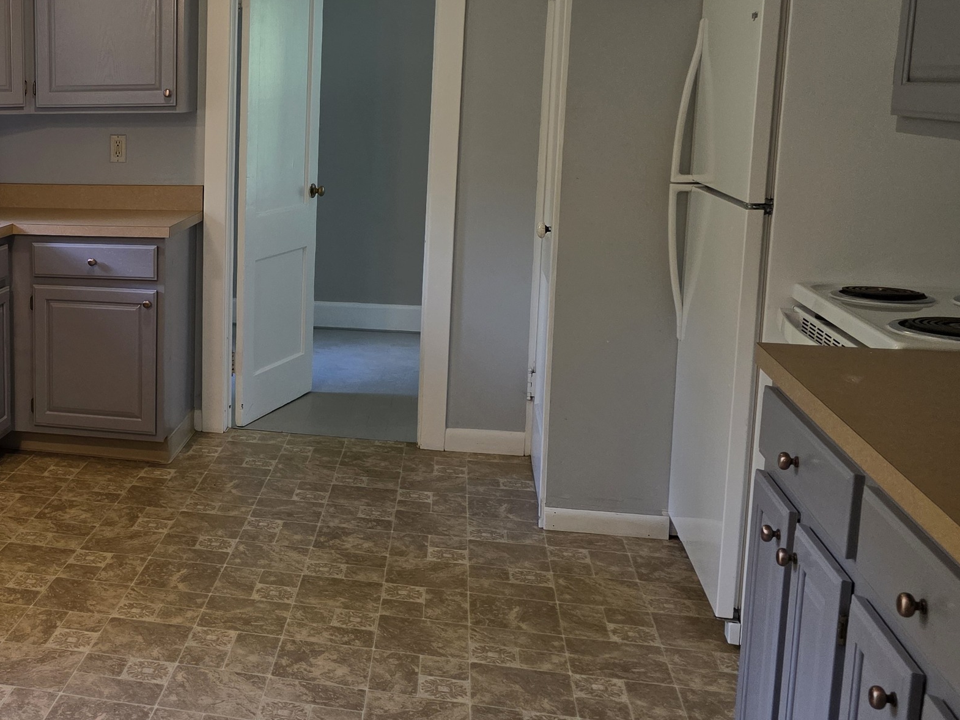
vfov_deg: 32.1
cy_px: 300
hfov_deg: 38.2
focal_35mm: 45
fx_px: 1248
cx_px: 36
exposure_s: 1/120
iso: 250
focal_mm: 6.3
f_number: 1.7
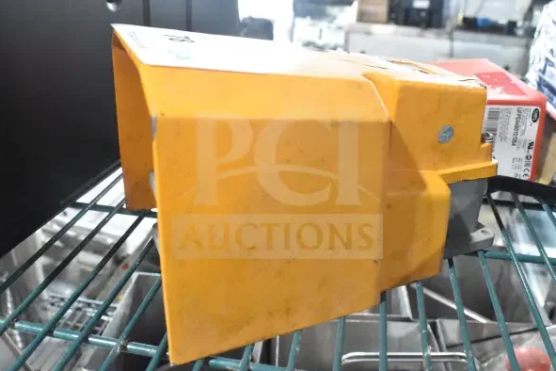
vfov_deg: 40.5
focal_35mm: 33
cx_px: 277
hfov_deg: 57.9
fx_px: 502
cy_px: 184
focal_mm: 21
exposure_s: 1/160
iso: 6400
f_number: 6.3
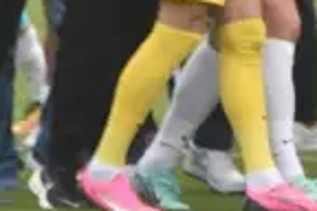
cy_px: -244
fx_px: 16122
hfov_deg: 1.1
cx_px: 392
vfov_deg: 0.8
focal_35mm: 1831
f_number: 7.1
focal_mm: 200
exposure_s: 1/800
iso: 800
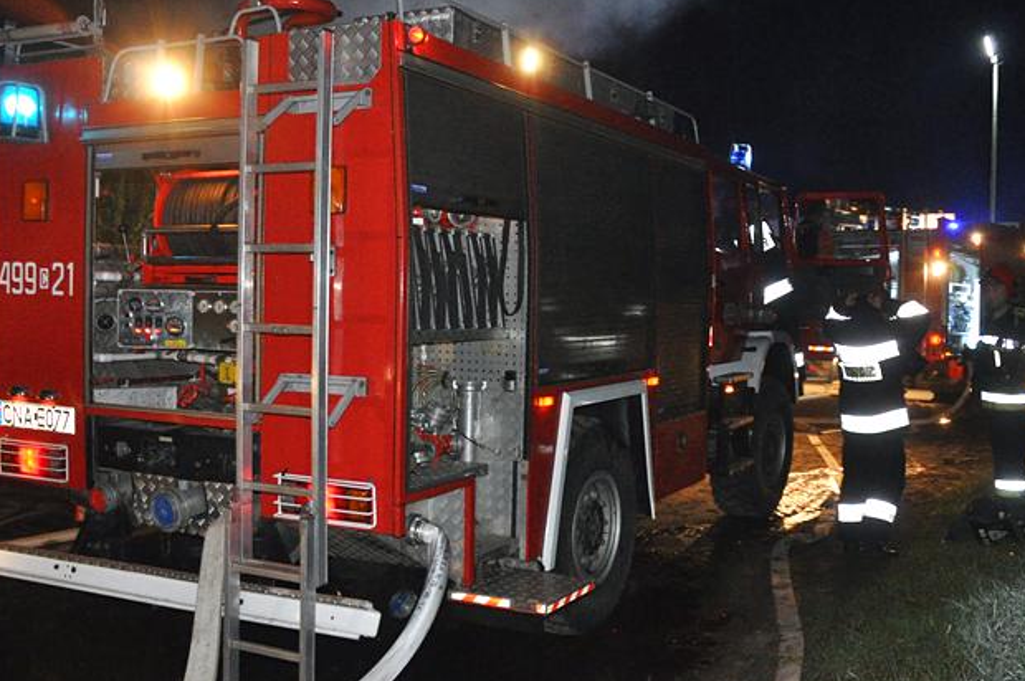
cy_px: 346
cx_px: 610
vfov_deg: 35.9
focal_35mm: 37
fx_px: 1052
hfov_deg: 51.6
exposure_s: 1/60
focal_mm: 18
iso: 2500
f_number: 5.6
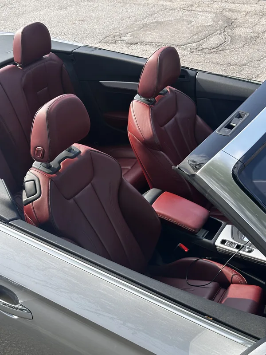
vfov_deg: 39.7
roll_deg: -1.2
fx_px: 492
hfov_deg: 30.3
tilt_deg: -30.6
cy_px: 178
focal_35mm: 48
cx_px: 133
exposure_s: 1/1120
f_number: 1.78
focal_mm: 6.86
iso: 64
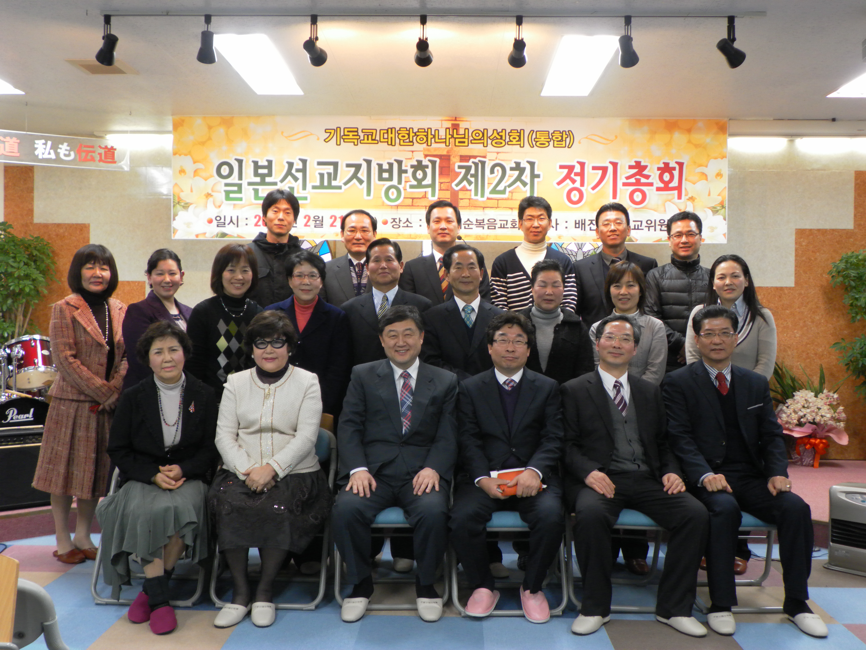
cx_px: 433
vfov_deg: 38.7
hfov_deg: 50.1
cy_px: 325
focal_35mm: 37
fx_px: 926
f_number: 3.2
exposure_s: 1/20
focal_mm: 6.6
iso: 200
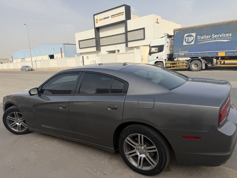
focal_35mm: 24
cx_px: 118
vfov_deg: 56.8
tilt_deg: -9.6
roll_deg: +3.7
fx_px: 164
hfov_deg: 71.6
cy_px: 89
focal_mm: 6.76
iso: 80
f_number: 1.78
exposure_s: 1/3953
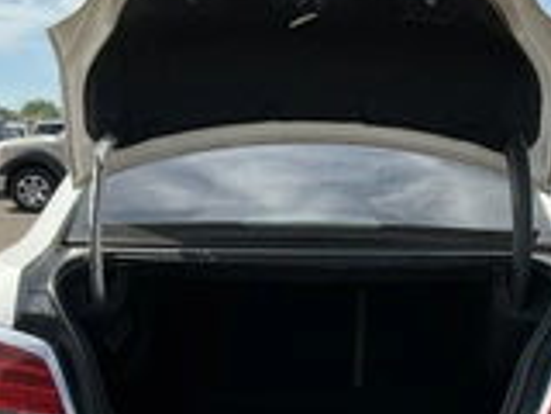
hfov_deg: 27.7
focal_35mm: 70
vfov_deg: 20.8
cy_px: 324
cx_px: 320
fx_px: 1114
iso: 25
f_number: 1.8
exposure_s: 1/1490
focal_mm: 3
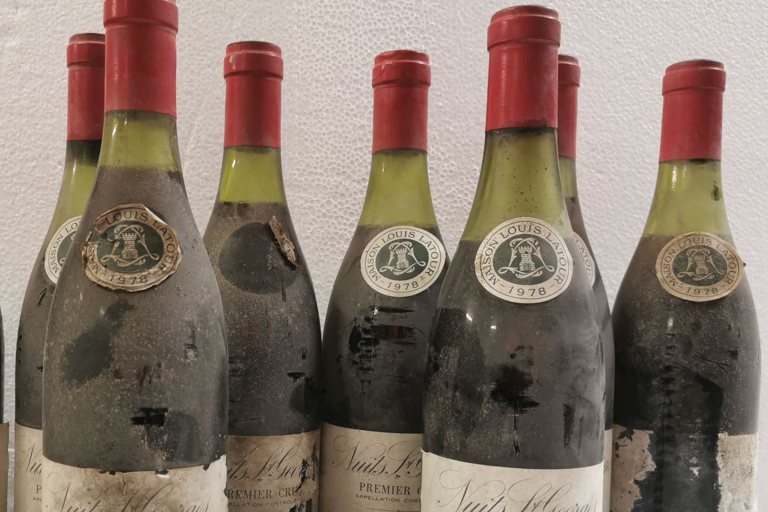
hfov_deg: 48.0
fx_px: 853
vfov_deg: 33.1
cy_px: 343
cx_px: 287
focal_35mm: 40
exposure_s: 1/50
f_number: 1.8
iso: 200
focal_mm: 5.58
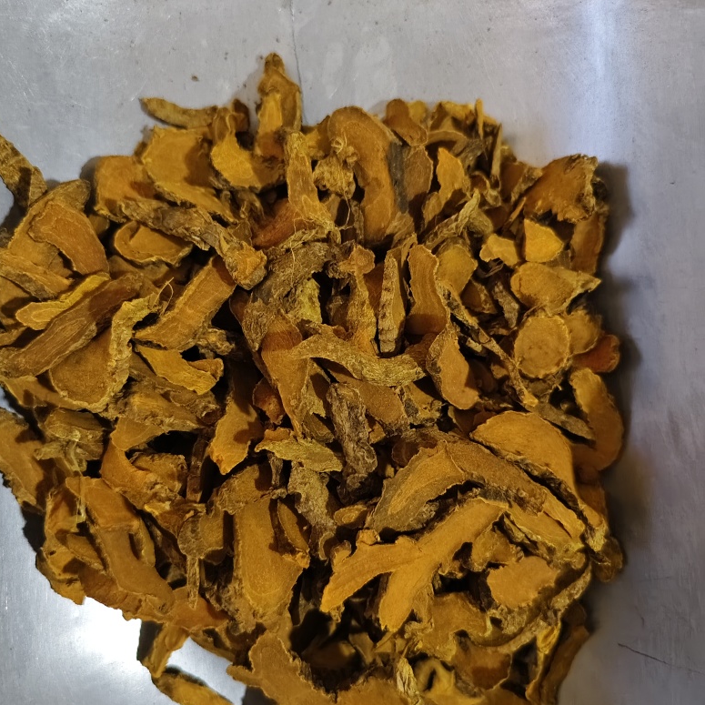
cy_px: 369
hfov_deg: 57.3
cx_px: 343
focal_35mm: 28
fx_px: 645
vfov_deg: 57.3
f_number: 1.88
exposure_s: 1/195
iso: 6460
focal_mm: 5.56
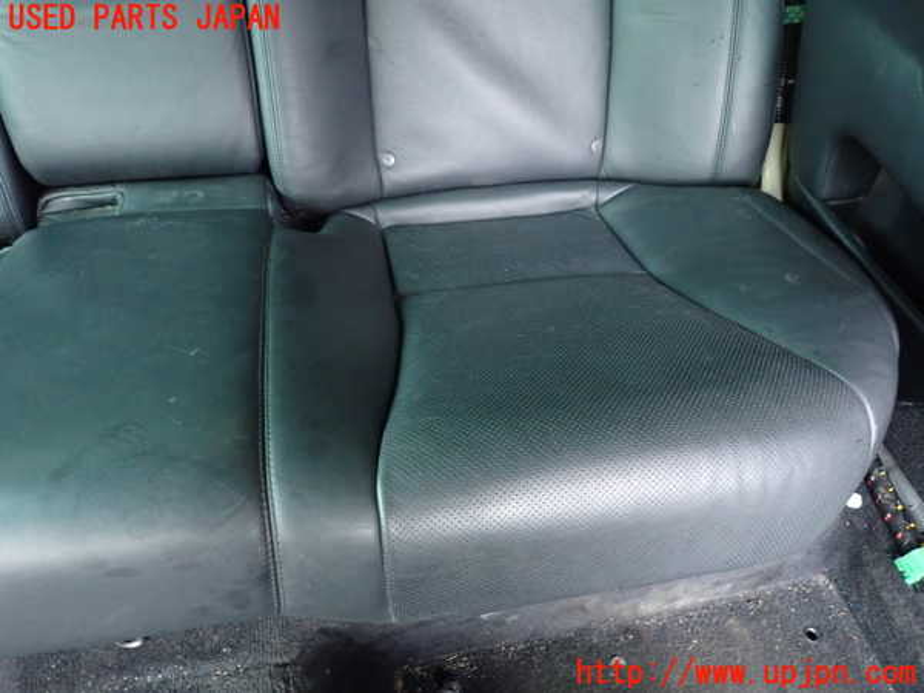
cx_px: 462
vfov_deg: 54.9
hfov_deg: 69.4
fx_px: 667
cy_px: 346
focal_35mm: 25
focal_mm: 4.5
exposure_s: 1/25
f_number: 2
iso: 800
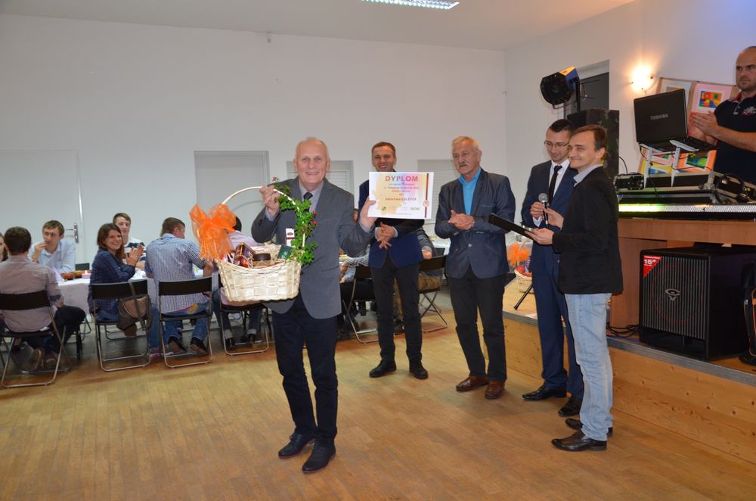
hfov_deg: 67.5
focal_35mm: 27
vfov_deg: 47.7
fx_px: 566
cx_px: 378
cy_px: 250
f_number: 3.5
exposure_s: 1/60
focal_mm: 18
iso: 1000
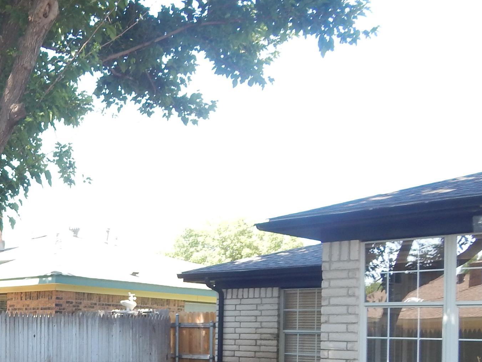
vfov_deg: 28.4
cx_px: -36
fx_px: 682
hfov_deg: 34.2
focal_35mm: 49
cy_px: 335
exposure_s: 1/160
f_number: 3
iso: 125
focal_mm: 4
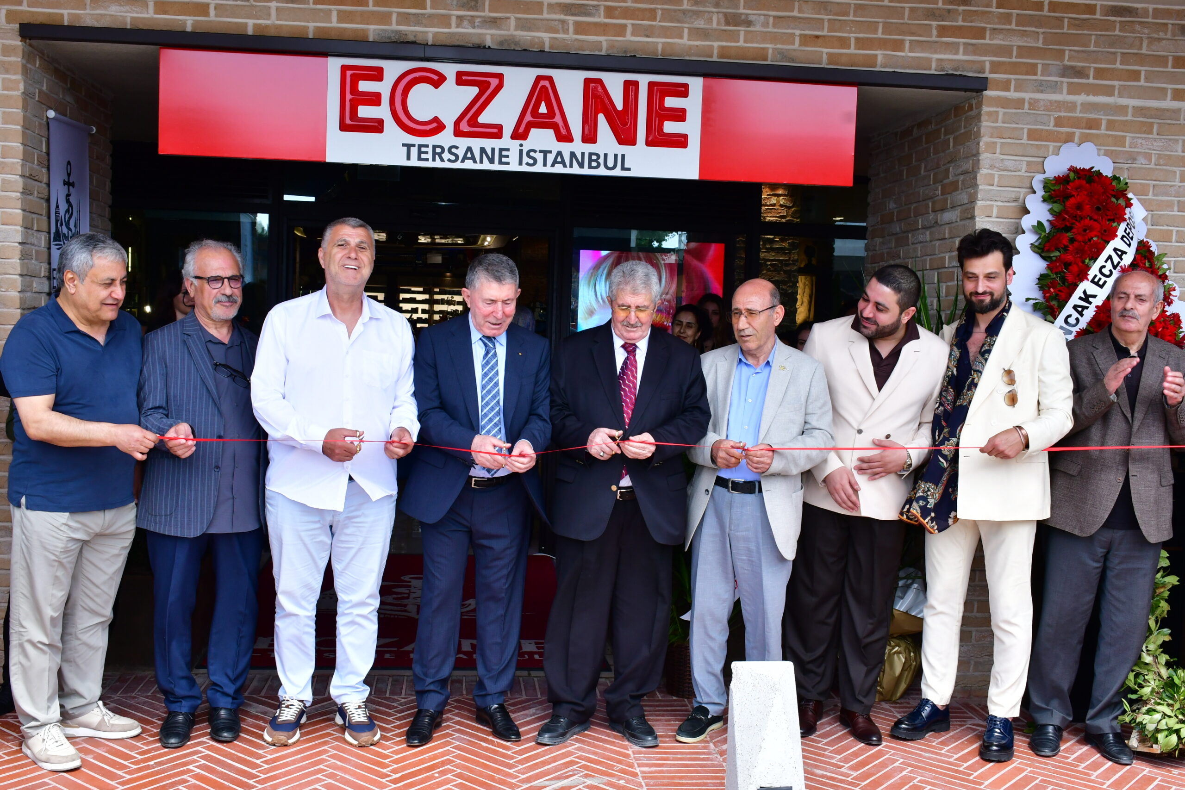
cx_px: 592
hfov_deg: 49.6
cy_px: 395
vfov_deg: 34.2
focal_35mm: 39
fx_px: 1284
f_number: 11
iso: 500
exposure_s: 1/200
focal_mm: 26
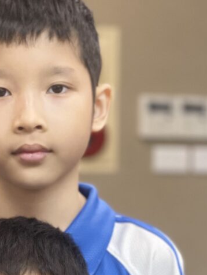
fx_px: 1427
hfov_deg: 8.3
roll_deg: -0.4
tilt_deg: -5.6
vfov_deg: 10.9
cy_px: 310
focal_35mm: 179
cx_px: 40
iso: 200
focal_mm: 7.5
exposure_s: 1/121
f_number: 2.2
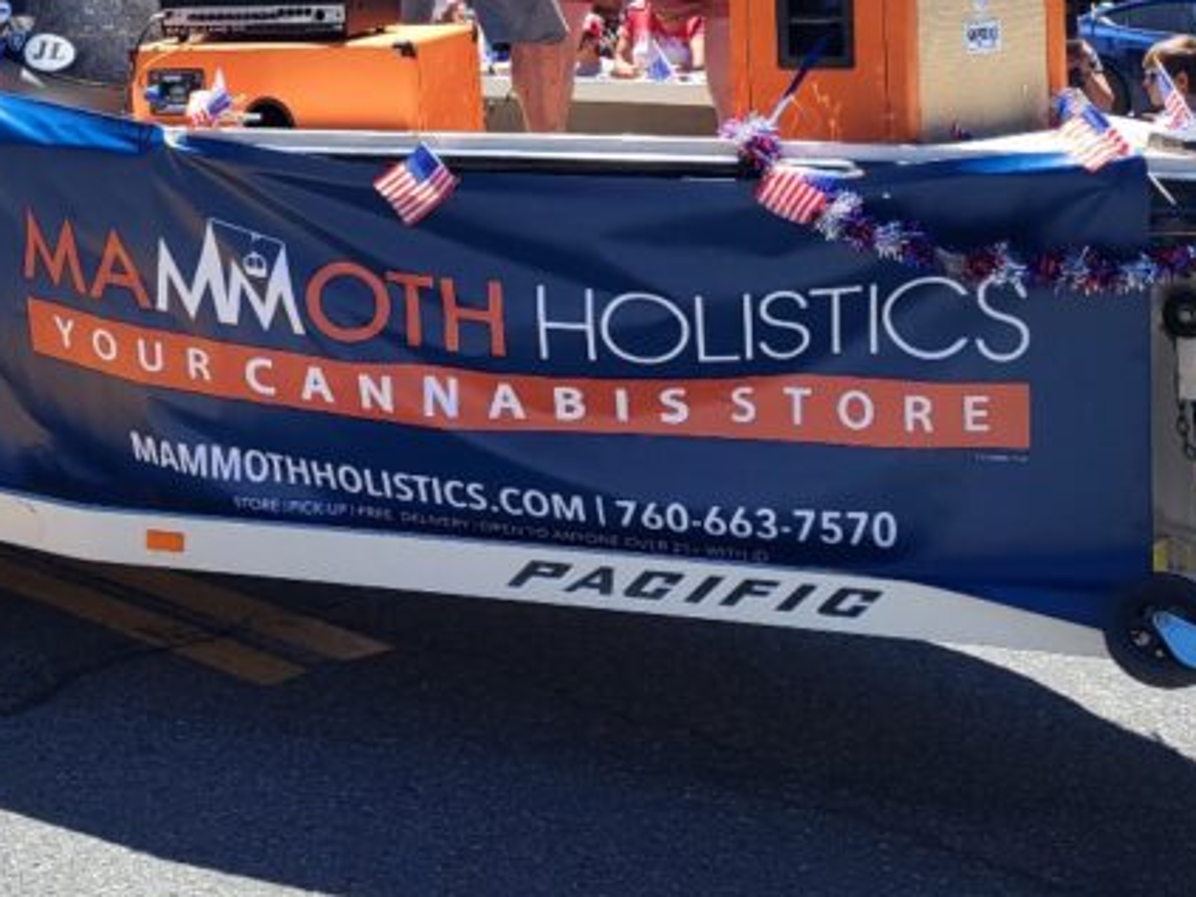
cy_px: 40
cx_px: 373
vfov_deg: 22.5
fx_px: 2176
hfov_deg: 30.4
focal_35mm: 63
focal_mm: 5.4
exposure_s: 1/1111
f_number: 1.8
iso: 40
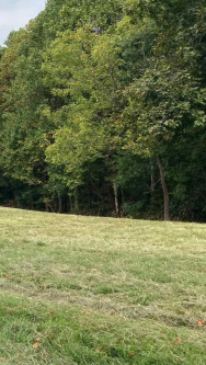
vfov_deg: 34.1
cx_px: -107
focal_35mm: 61
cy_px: 128
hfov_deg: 17.7
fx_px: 591
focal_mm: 3.99
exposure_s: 1/1567
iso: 20
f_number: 1.8
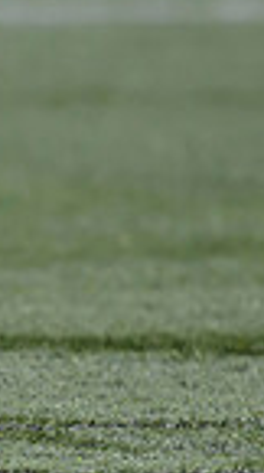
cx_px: -457
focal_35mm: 2591
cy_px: -142
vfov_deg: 0.8
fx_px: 32415
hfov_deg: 0.5
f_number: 3.5
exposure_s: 1/2500
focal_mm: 400
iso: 500
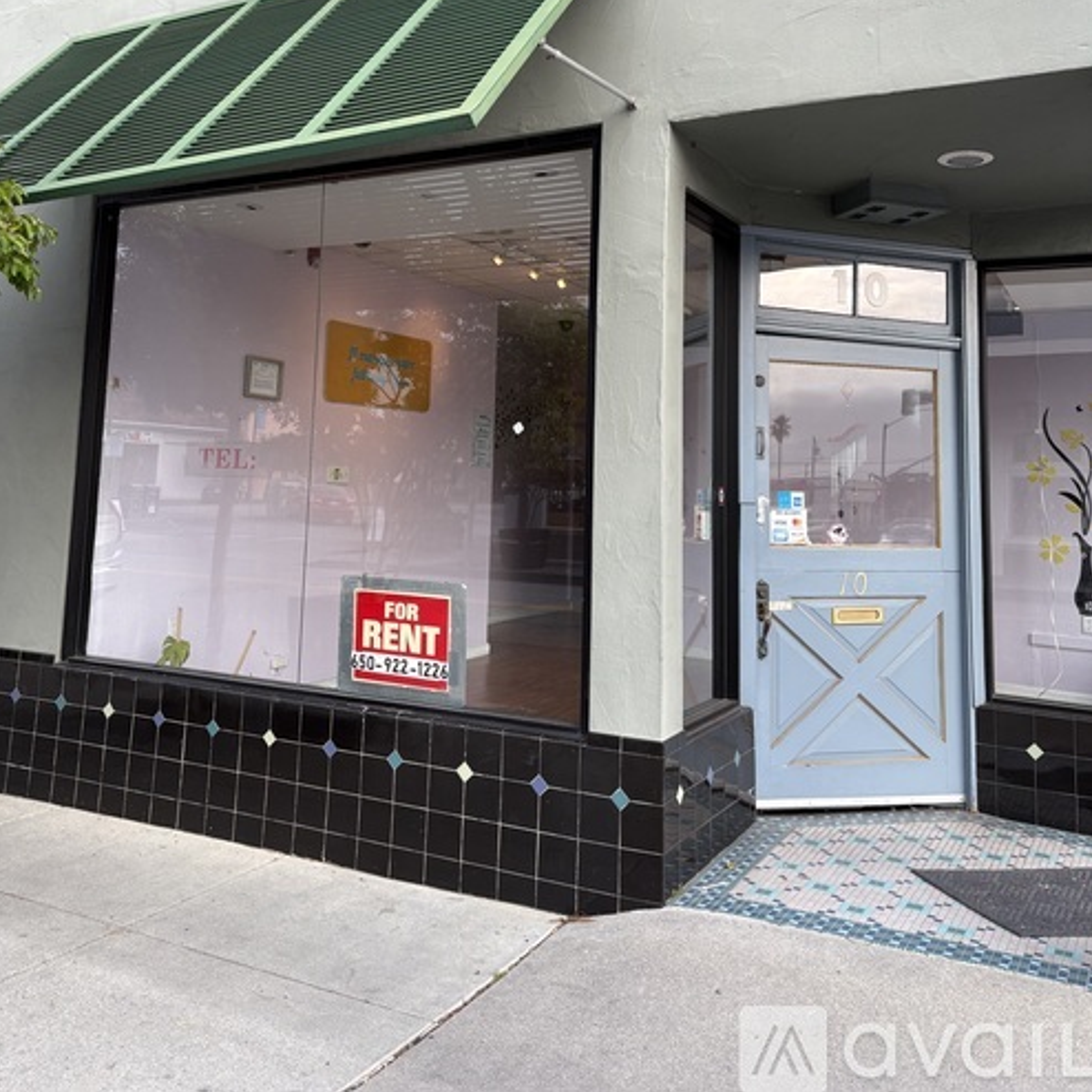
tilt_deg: +6.1
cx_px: 544
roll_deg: +0.0
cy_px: 357
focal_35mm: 31
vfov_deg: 51.5
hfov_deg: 52.5
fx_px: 1106
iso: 40
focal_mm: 5.96
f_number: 1.6
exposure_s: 1/196
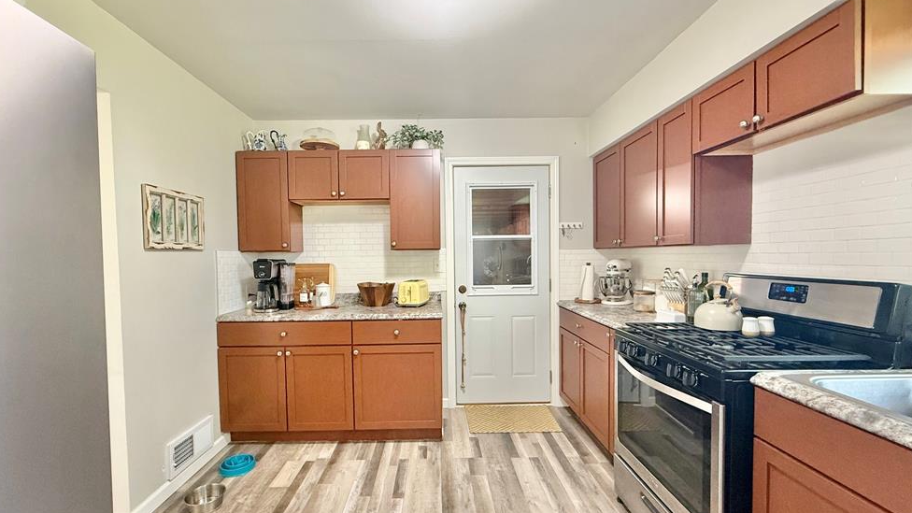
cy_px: 269
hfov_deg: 99.3
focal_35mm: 16
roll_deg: +1.1
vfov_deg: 67.0
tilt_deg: -1.6
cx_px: 439
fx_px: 387
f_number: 2.2
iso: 500
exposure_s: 1/60
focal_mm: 2.22
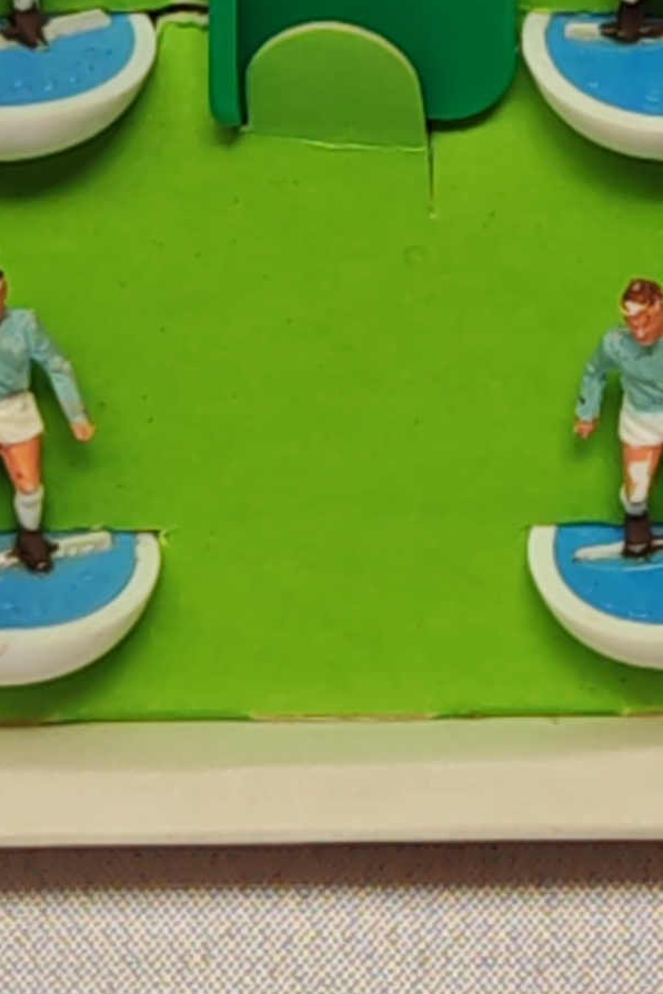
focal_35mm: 257
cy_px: -590
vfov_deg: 7.8
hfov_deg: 5.3
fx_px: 7096
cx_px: 1125
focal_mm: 6.67
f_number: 1.9
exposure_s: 1/210
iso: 50
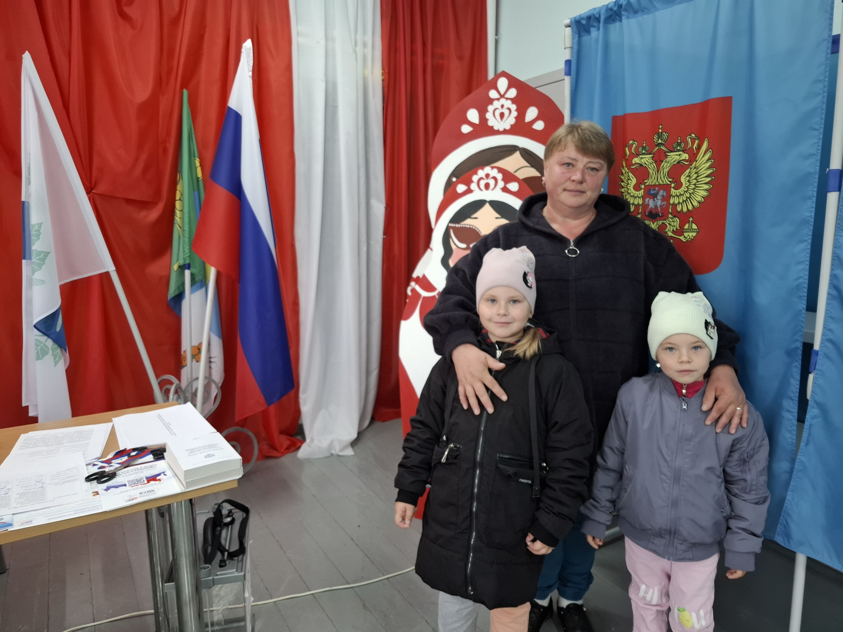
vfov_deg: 58.9
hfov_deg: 73.9
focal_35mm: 23
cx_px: 422
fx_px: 560
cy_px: 316
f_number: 1.8
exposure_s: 1/50
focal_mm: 5.54
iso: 160
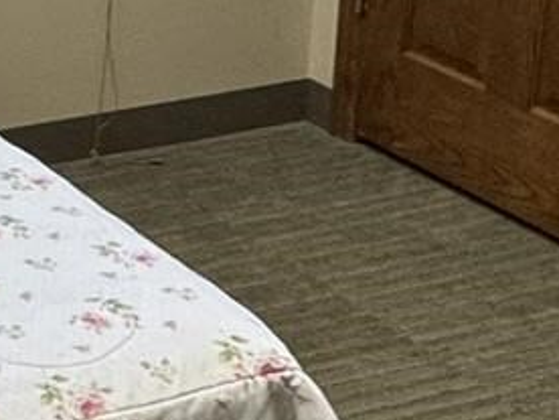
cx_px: -608
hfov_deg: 14.9
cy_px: -150
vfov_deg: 13.6
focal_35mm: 104
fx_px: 1679
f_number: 2.2
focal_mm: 2.22
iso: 160
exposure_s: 1/120
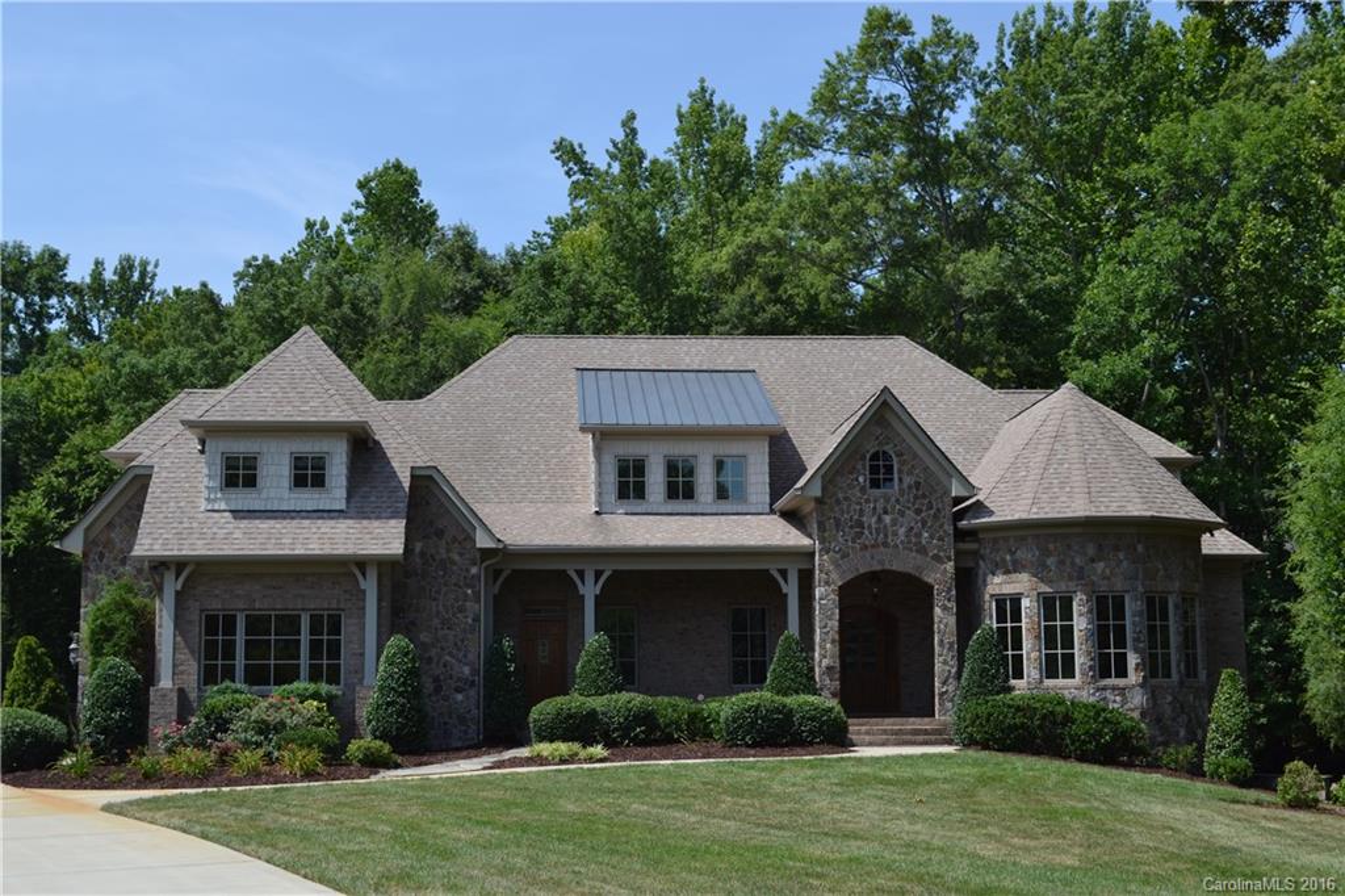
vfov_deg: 28.1
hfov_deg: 41.1
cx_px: 672
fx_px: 1793
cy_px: 448
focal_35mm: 48
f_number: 7.1
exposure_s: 1/200
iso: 100
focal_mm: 32
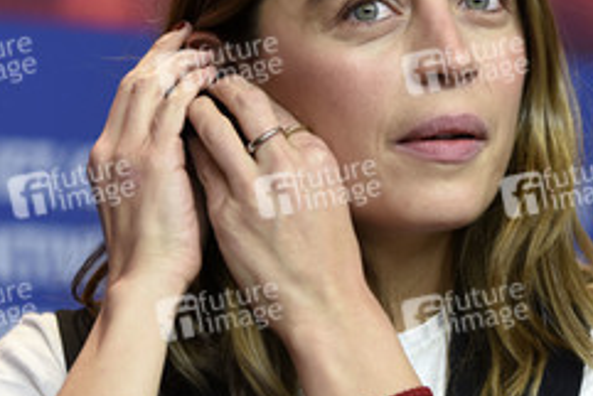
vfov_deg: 4.0
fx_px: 5637
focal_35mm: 342
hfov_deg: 6.0
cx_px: 498
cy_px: 128
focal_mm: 122
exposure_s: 1/250
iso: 640
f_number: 3.5
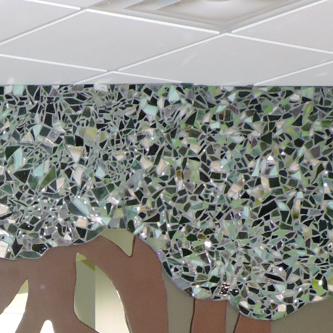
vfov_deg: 10.6
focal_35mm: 158
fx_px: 1720
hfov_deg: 10.5
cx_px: -249
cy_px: 523
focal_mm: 7.1
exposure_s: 1/30
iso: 560
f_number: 3.3
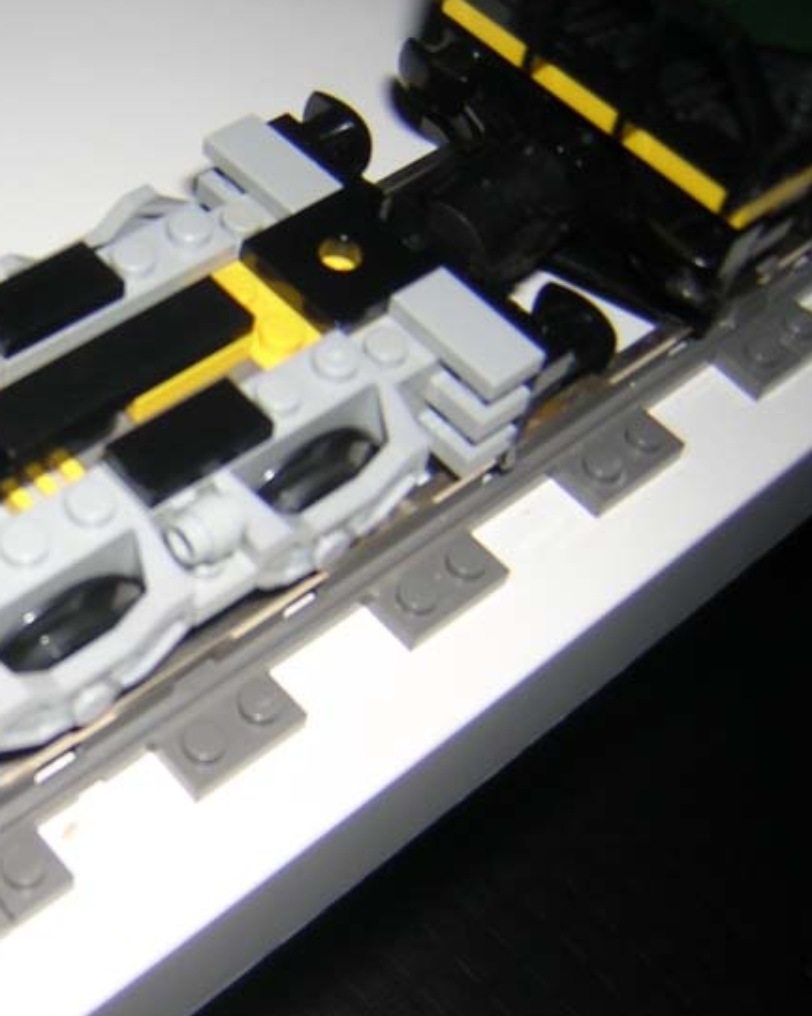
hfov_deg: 27.9
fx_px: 1564
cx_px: 64
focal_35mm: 52
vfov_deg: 36.0
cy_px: 511
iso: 100
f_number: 2.6
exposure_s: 1/60.1
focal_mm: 4.7
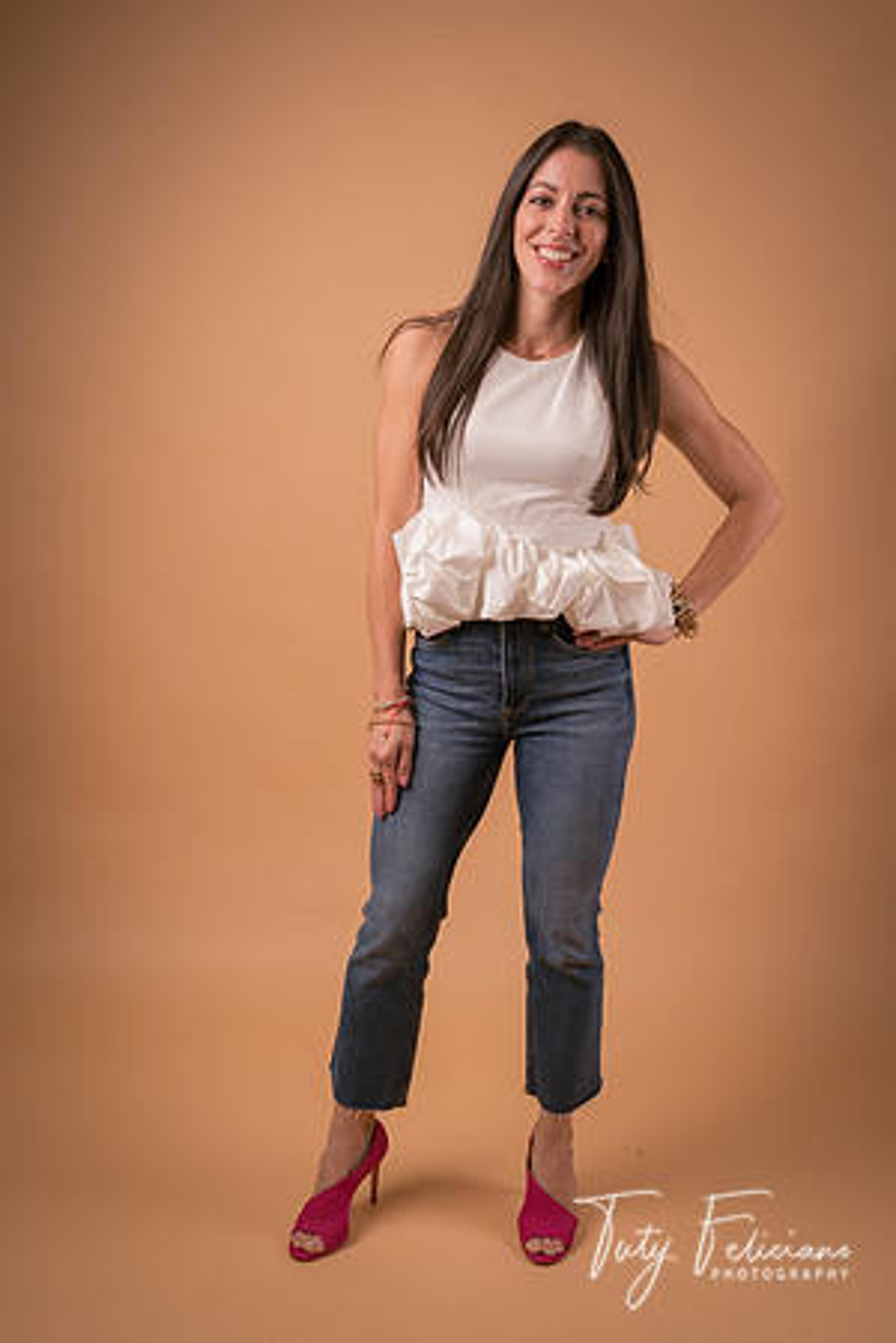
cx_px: 448
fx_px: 1568
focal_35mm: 42
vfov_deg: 46.4
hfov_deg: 31.9
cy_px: 672
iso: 64
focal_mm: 42
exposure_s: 1/160
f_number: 6.3
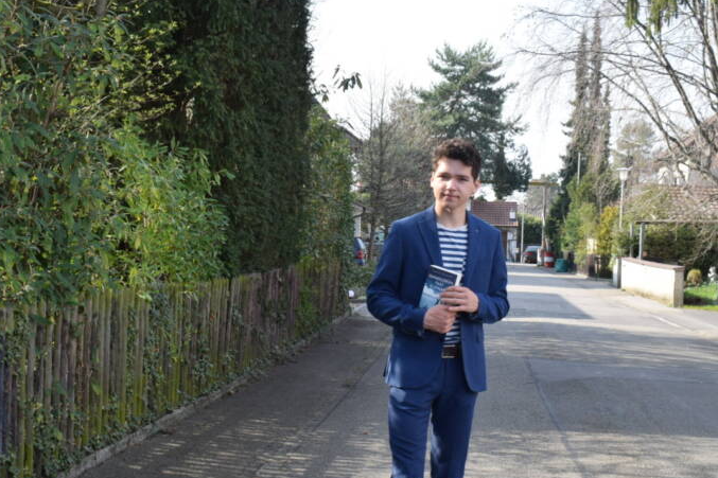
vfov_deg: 22.9
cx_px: 329
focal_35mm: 59
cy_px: 305
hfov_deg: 33.9
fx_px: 1176
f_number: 8
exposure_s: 1/250
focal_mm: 26
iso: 280
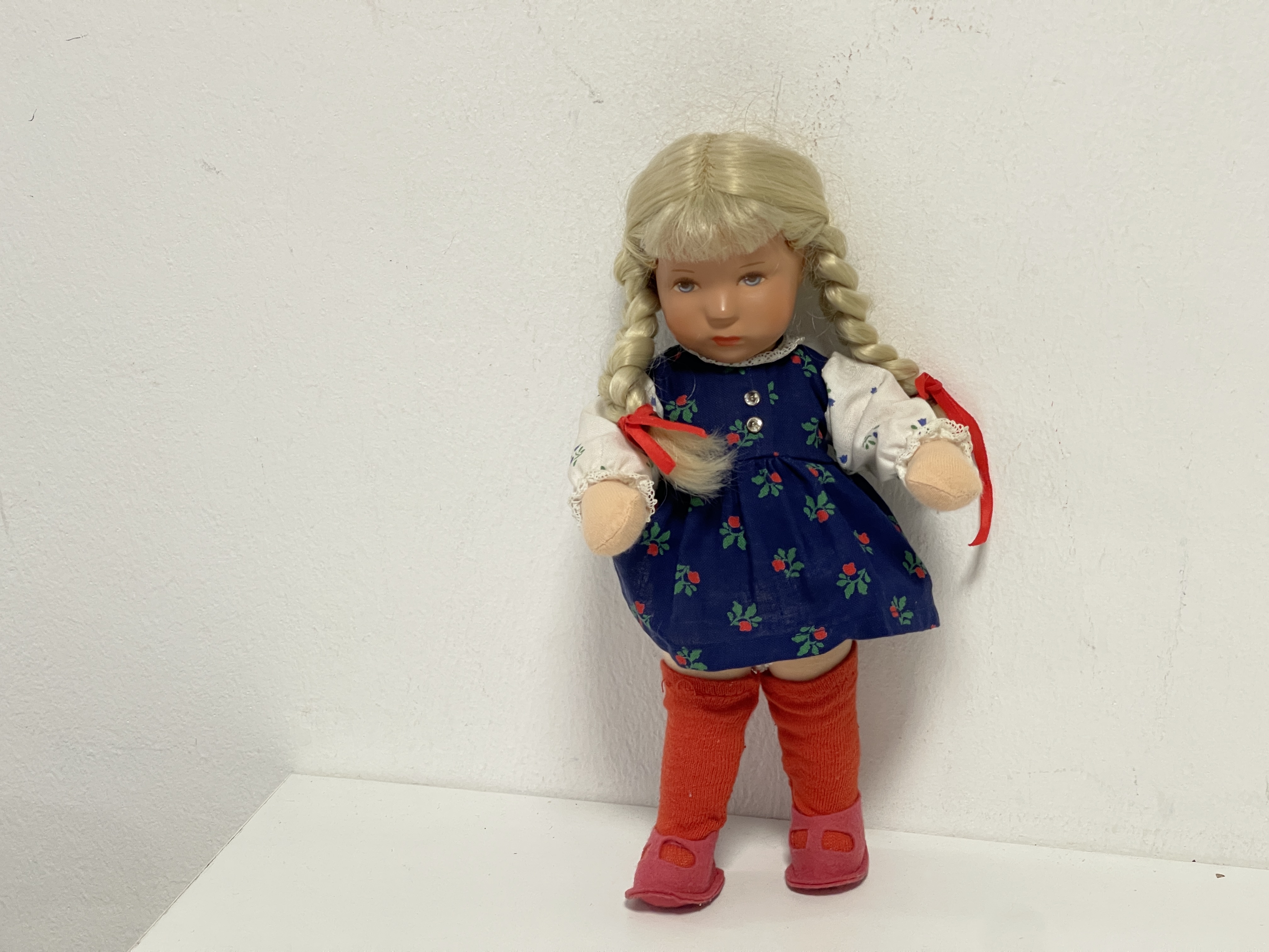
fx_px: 2346
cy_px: 476
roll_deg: -0.1
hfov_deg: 30.3
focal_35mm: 64
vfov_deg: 22.9
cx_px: 634
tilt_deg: -18.5
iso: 160
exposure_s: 1/50
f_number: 2.2
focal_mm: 7.5
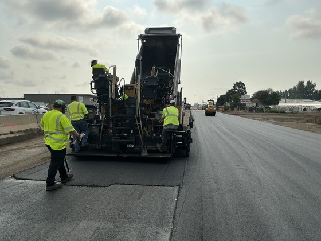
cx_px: 160
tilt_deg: -3.6
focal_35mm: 28
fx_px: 260
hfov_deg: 63.4
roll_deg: +0.1
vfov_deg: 49.7
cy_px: 120
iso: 25
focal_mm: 3
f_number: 1.8
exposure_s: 1/4785
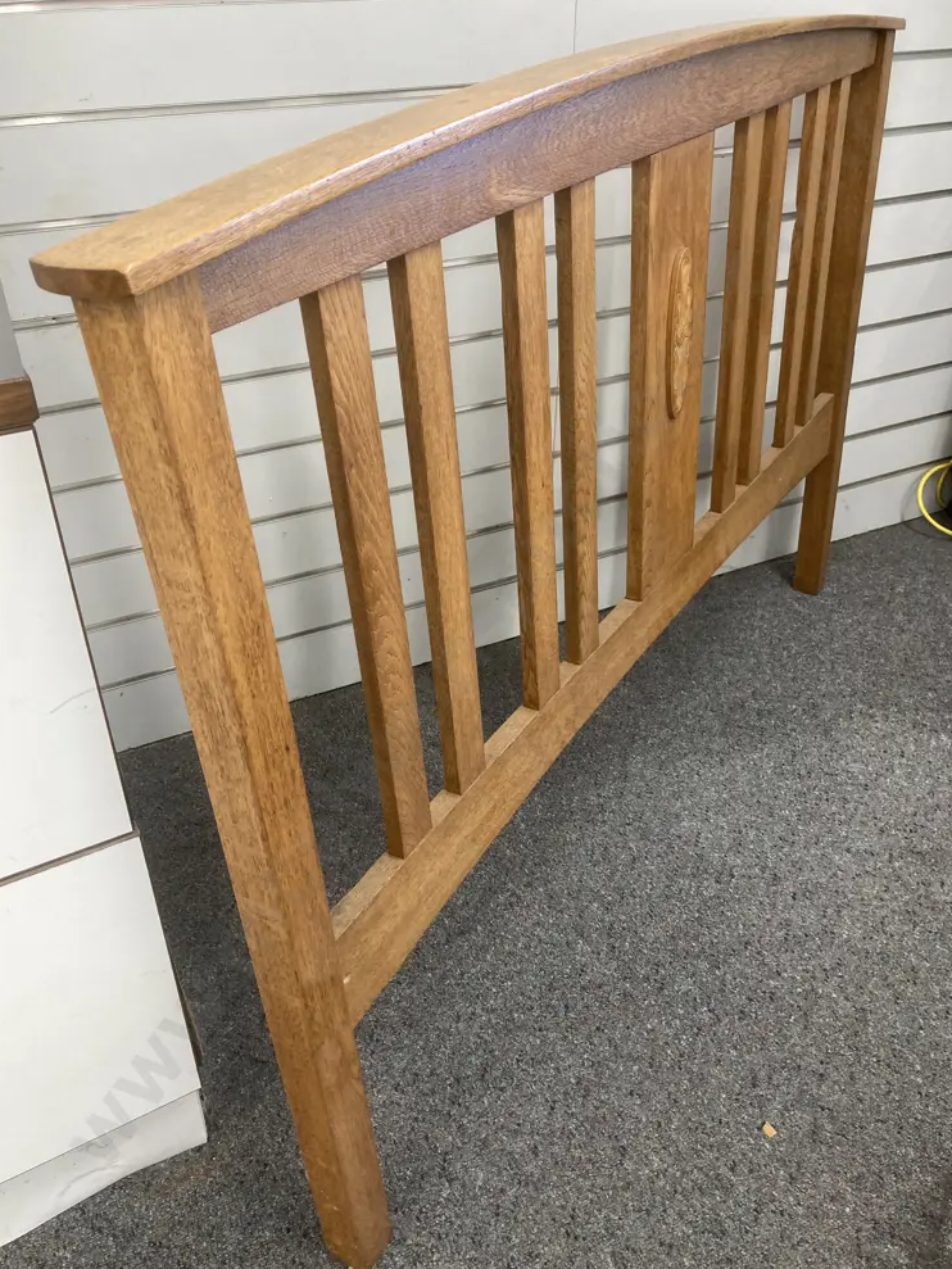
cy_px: 635
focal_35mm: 29
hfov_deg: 48.2
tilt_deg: -34.2
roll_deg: +0.0
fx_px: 1063
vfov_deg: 61.7
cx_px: 479
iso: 100
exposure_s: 1/50
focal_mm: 3.99
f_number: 1.8
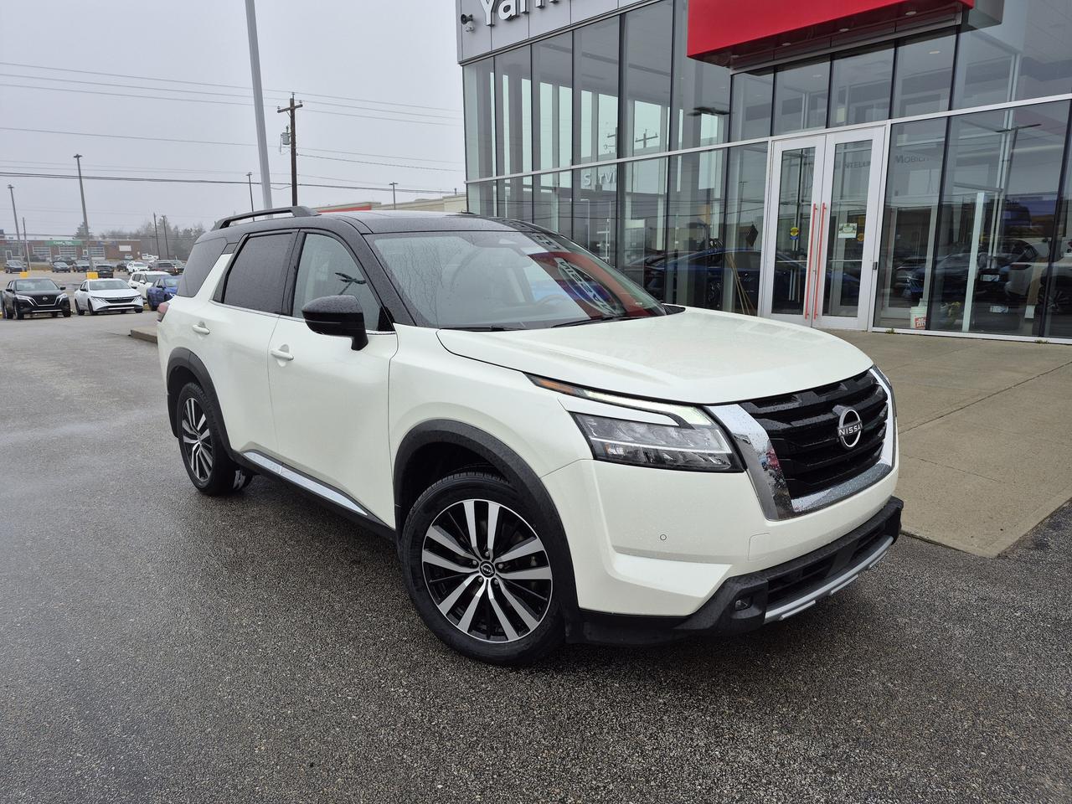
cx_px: 536
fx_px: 712
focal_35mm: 23
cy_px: 402
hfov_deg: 73.9
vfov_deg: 58.9
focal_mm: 5.4
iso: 25
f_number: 1.8
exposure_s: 1/702
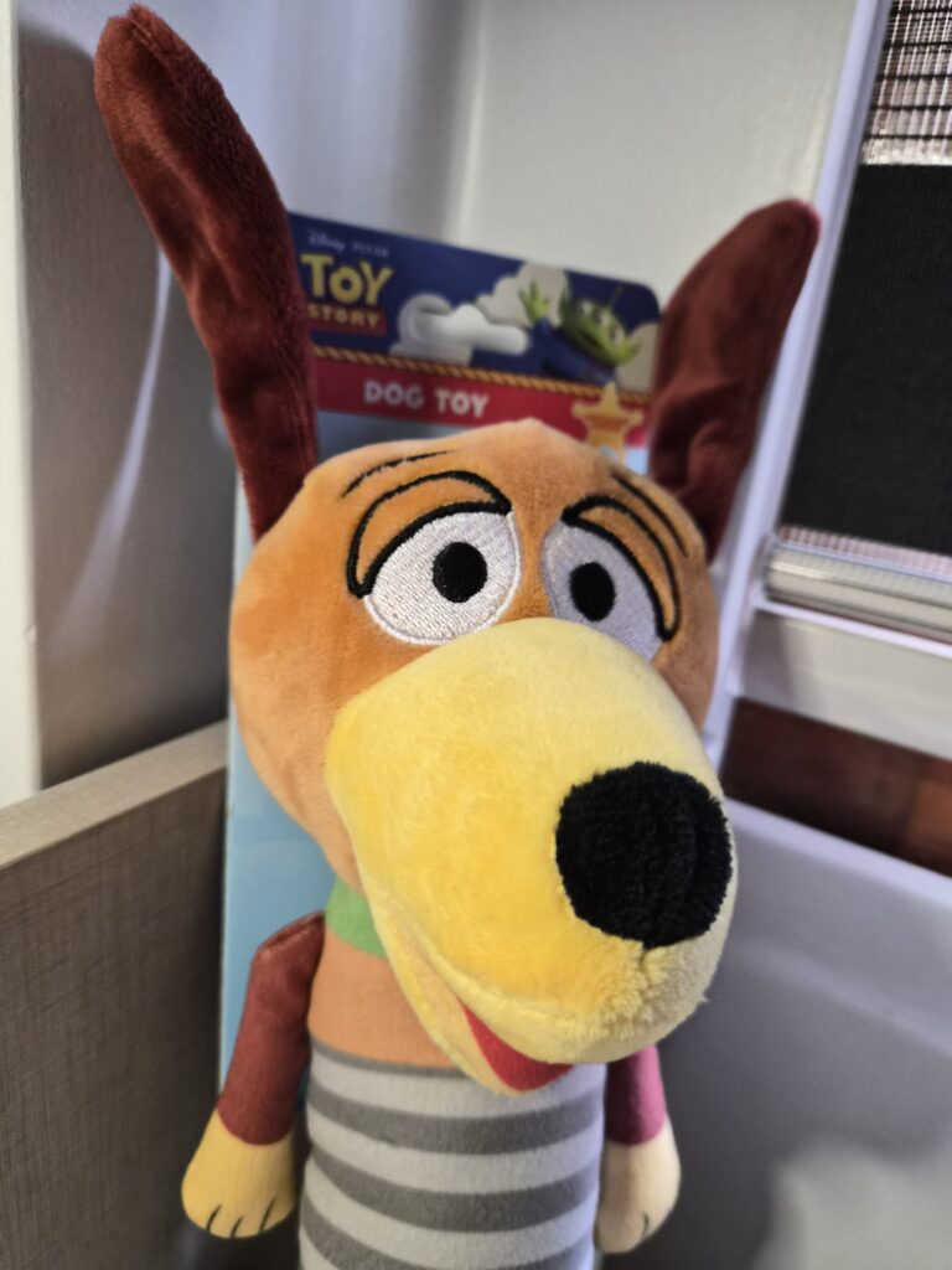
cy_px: 635
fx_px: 843
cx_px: 476
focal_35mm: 23
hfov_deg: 58.9
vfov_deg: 73.9
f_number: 1.8
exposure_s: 1/100
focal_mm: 5.4
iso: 1000
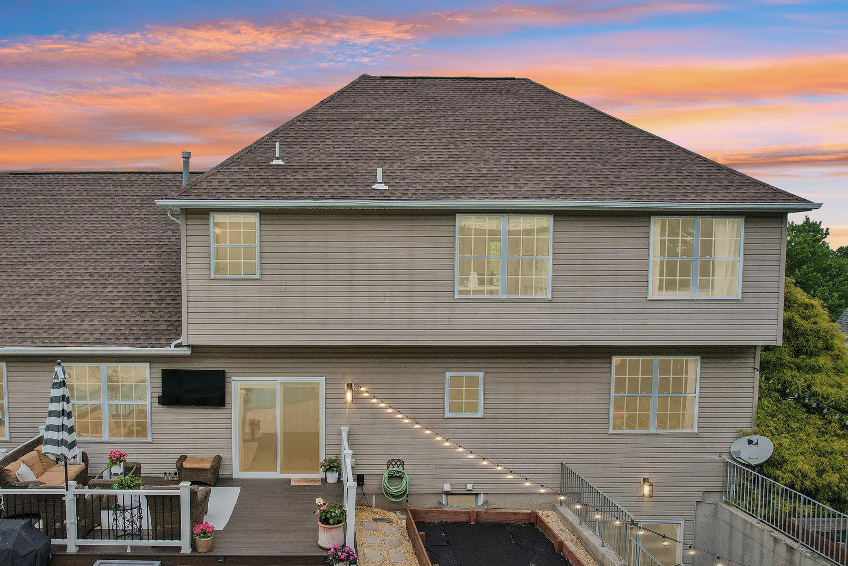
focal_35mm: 28
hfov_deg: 64.7
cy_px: 319
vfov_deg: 46.3
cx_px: 330
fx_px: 660
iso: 100
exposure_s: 1/3200
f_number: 2.8
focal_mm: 8.4
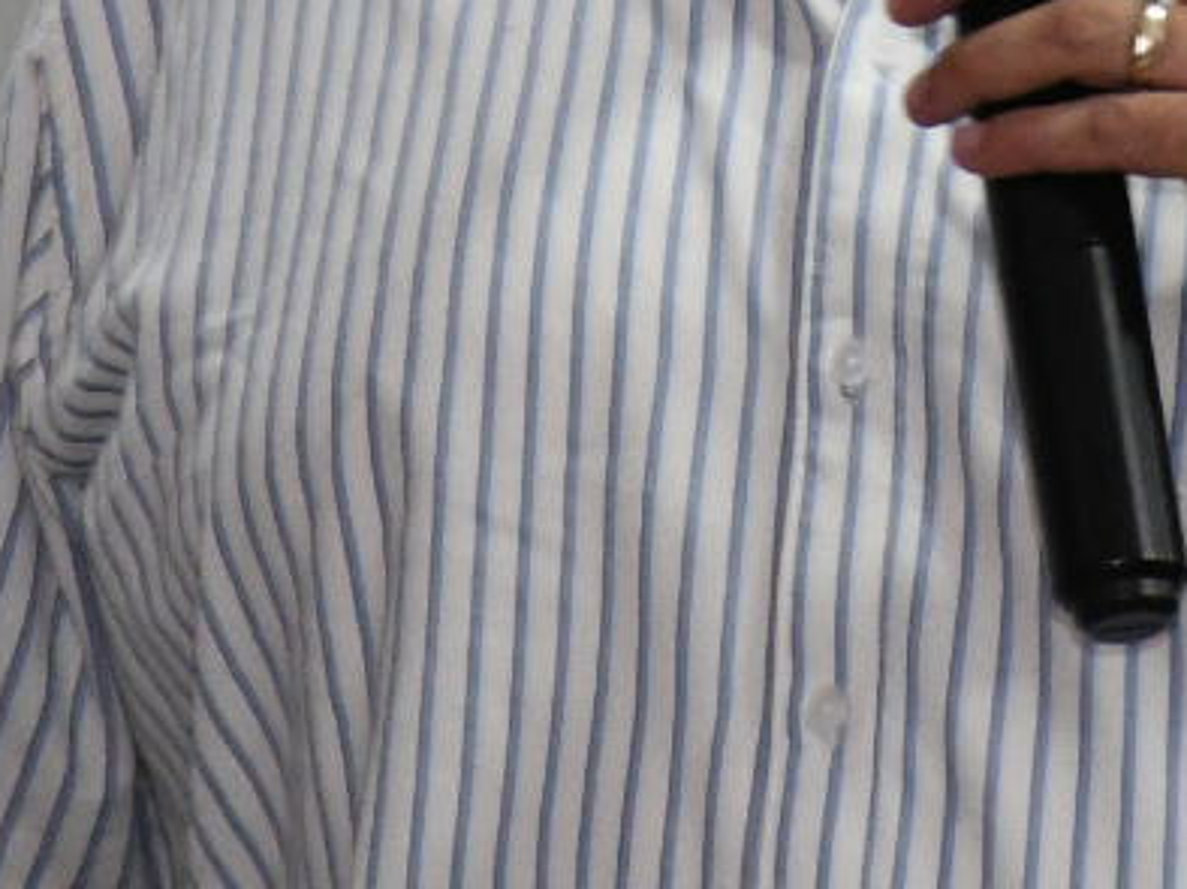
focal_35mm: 831
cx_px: 985
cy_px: -449
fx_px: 28478
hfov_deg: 2.4
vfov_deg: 1.8
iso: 5000
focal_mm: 140
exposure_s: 1/125
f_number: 6.3
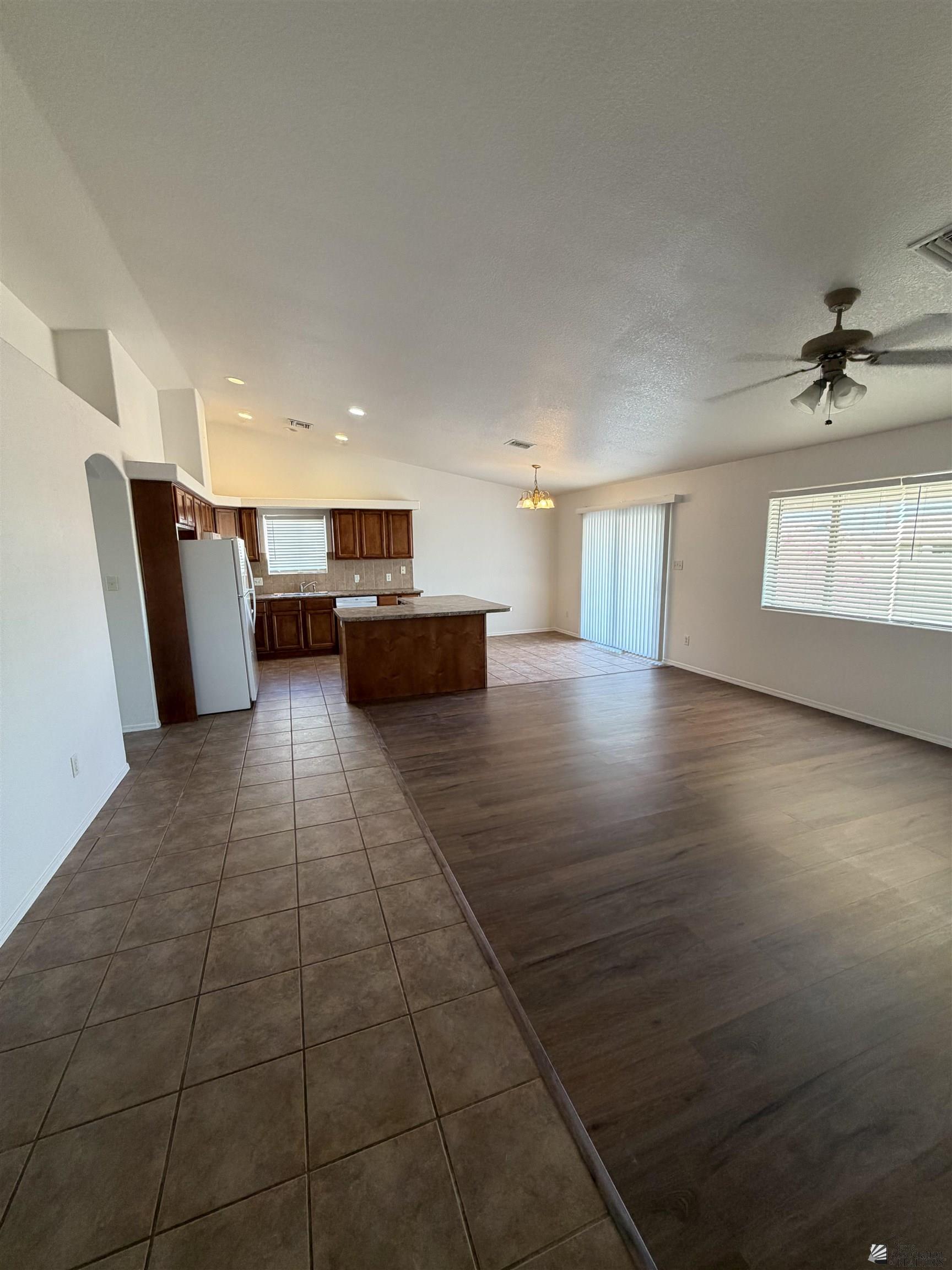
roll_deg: +0.2
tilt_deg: -9.6
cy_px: 635
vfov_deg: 102.1
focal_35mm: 14
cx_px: 476
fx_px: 513
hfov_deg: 85.7
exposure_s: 1/60
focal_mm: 2.22
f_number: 2.2
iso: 200
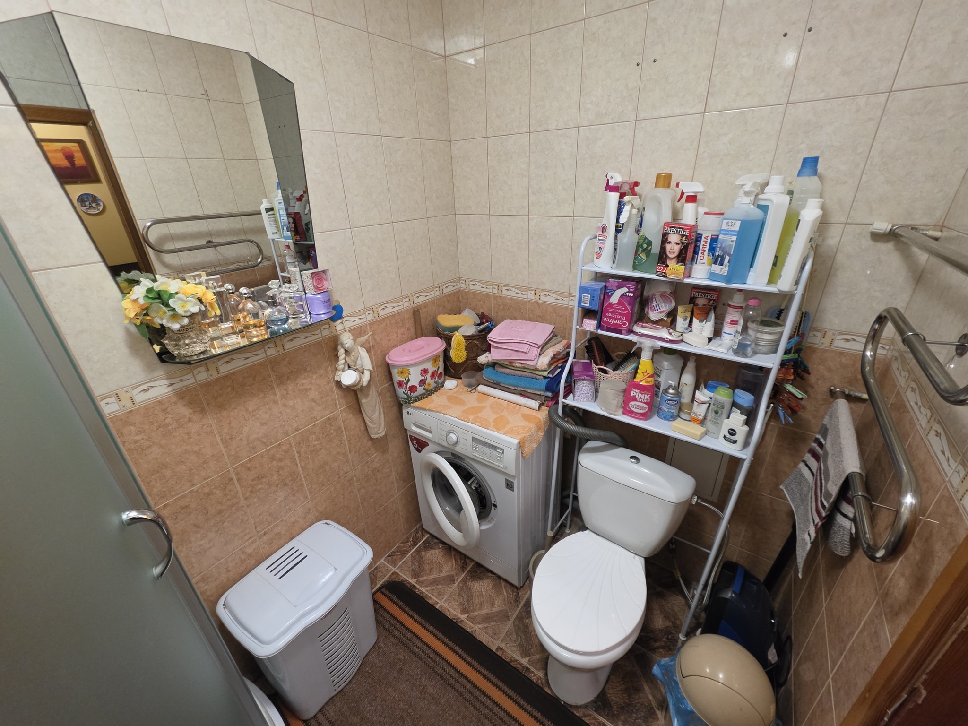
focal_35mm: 13
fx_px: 364
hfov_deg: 106.2
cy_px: 363
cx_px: 484
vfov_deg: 89.9
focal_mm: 2.2
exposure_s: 1/50
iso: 500
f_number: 1.9
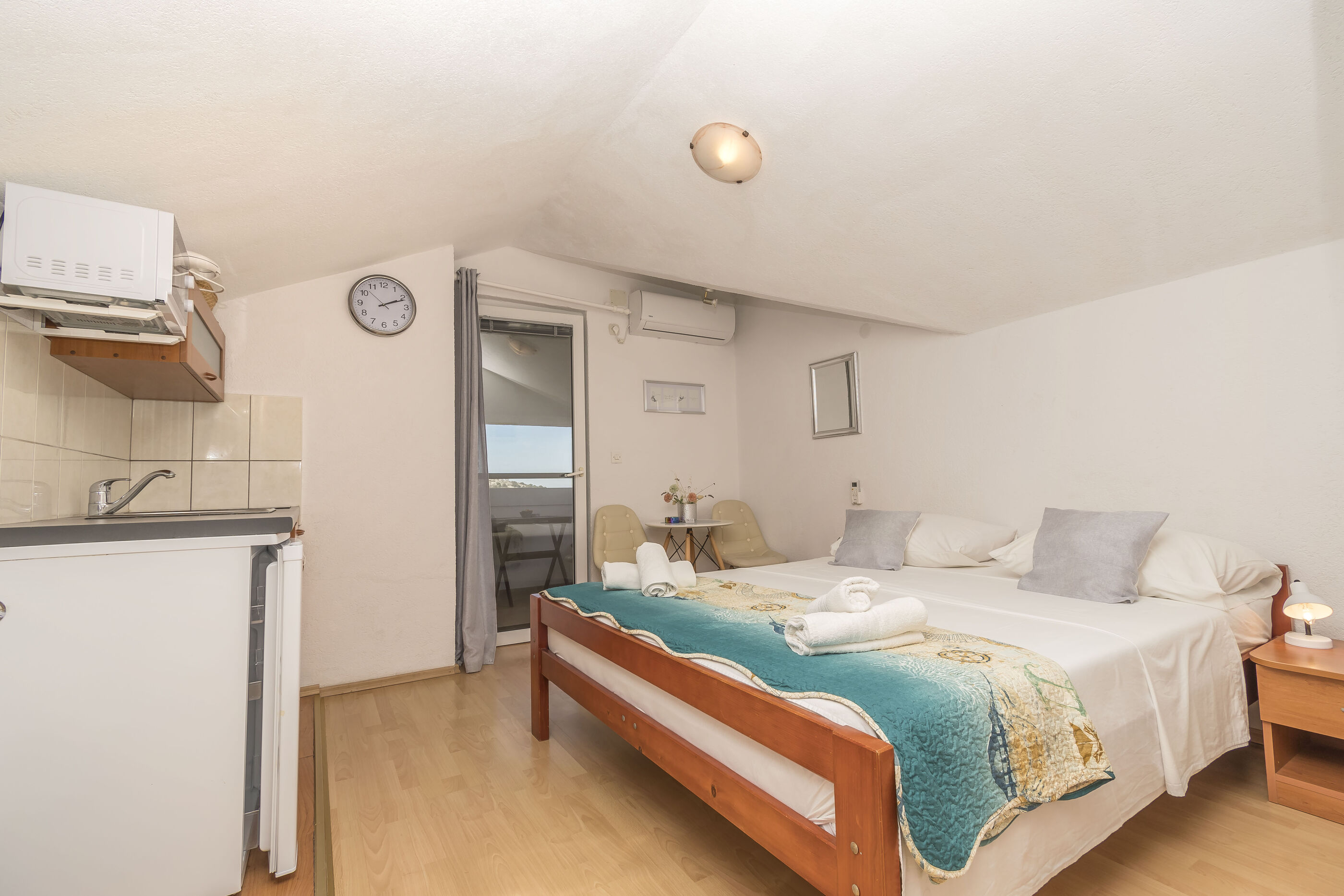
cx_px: 672
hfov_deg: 100.4
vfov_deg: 77.3
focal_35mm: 15
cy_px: 448
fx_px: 560
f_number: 9
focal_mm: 10
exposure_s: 1/125
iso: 100
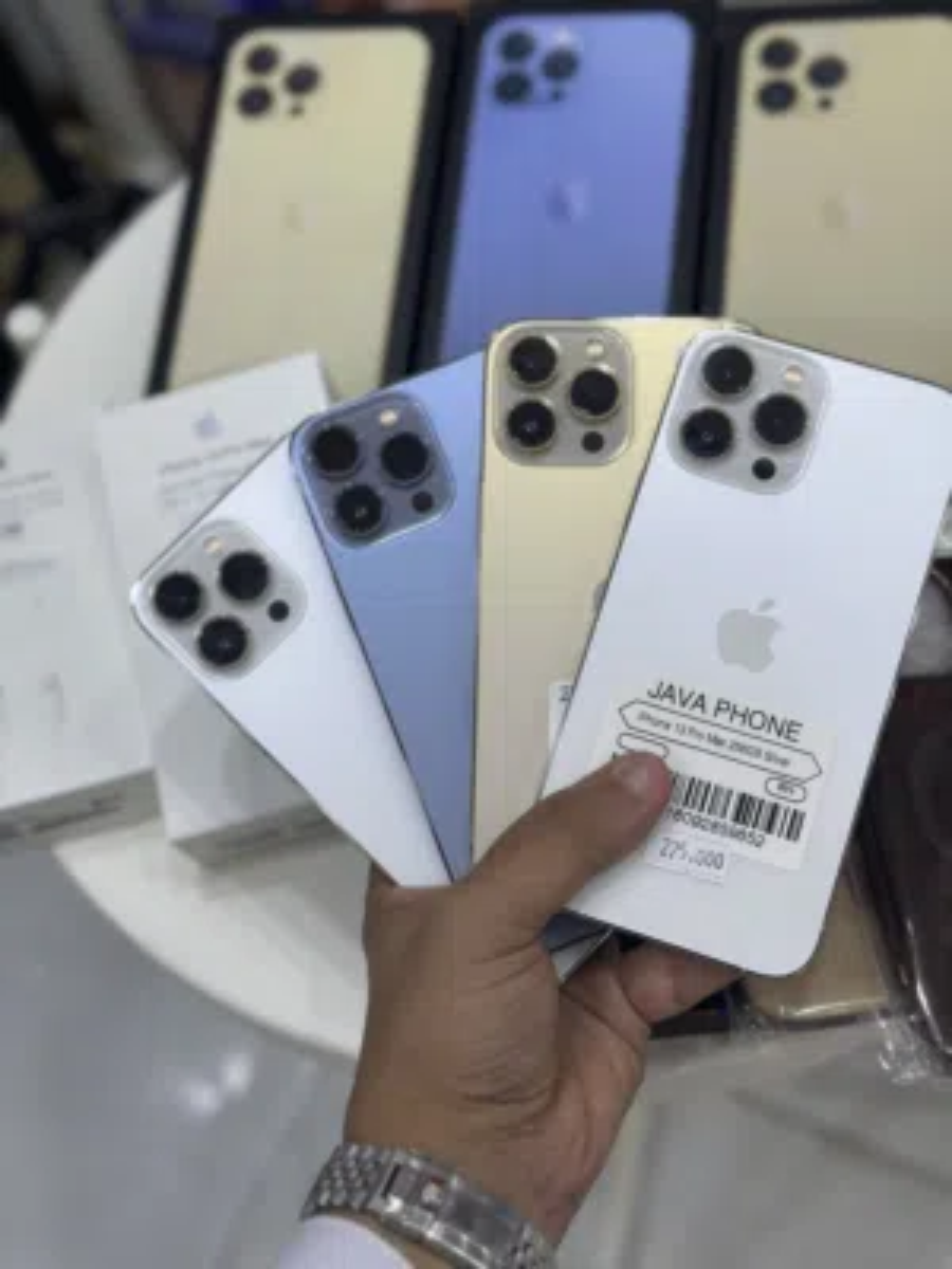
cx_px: 476
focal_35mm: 48
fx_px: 1760
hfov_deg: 30.3
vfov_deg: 39.7
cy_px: 634
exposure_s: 1/202
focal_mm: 6.86
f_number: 1.78
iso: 80
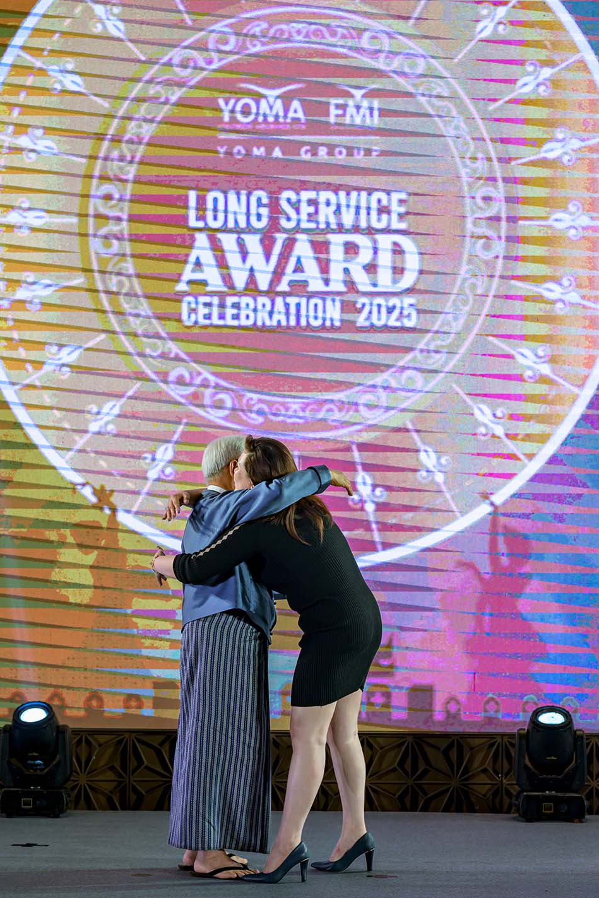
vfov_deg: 23.6
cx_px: 302
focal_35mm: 86
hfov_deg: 15.9
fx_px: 2146
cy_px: 452
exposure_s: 1/320
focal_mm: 85
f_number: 4
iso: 560
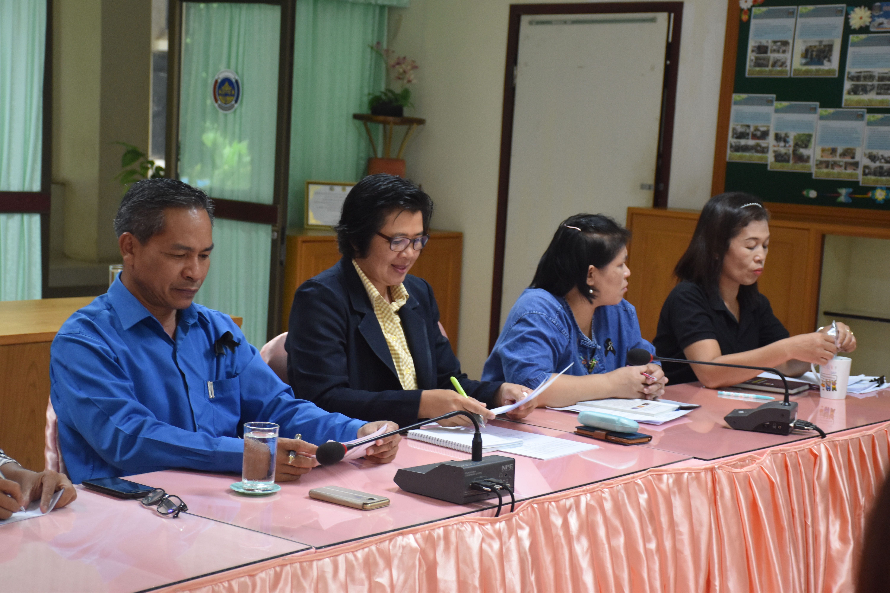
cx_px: 445
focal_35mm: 68
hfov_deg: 29.9
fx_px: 1669
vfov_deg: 20.2
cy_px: 296
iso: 1400
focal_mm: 45
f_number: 4.5
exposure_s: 1/60
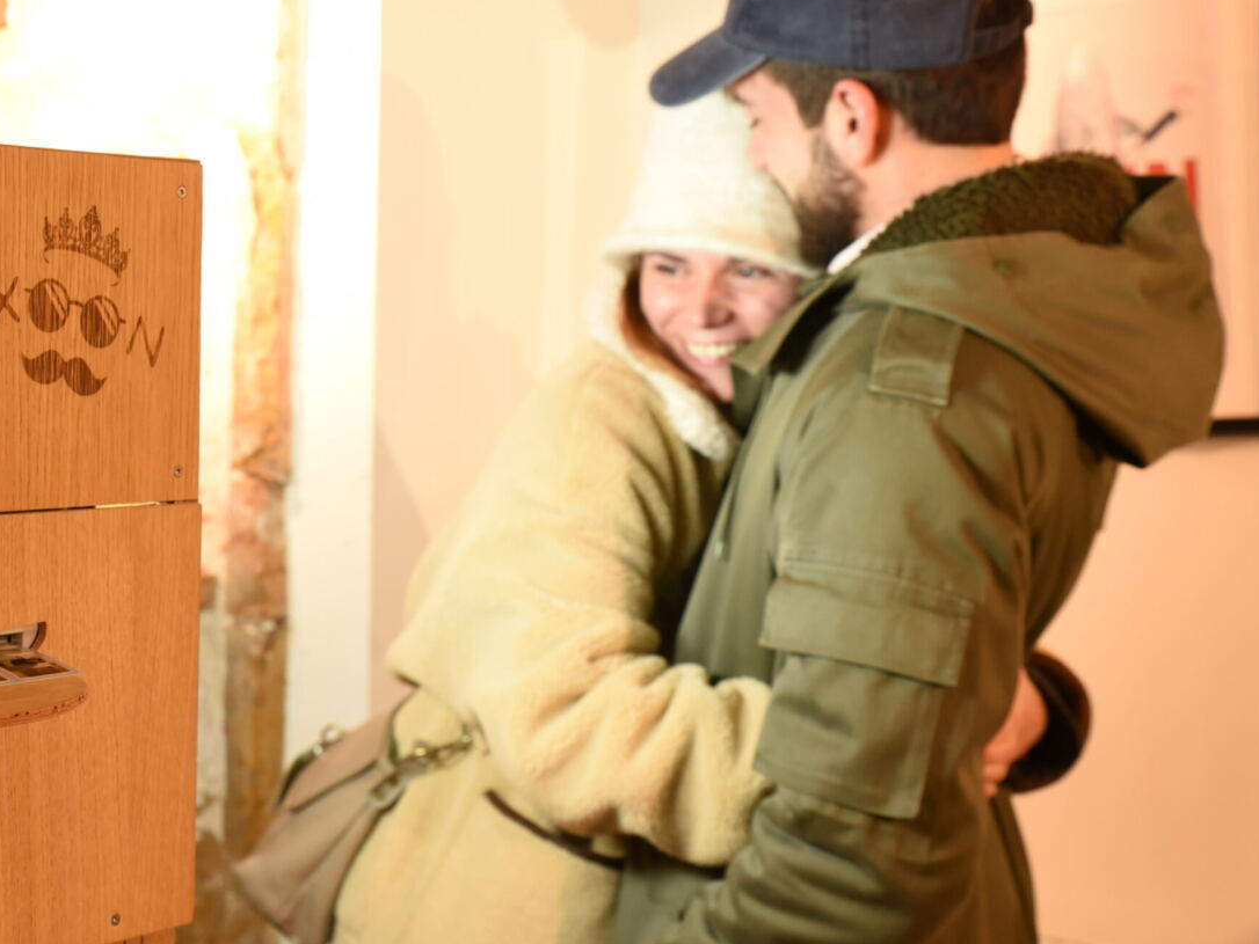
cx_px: 383
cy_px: 396
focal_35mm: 68
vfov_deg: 21.6
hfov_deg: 28.3
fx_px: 2474
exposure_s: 1/50
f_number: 5.6
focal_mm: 48
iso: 1800
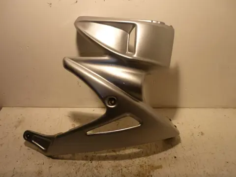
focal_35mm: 33
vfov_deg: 42.9
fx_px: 225
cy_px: 88
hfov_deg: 55.4
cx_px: 118
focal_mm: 5.5
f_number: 2.8
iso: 80
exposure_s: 1/50
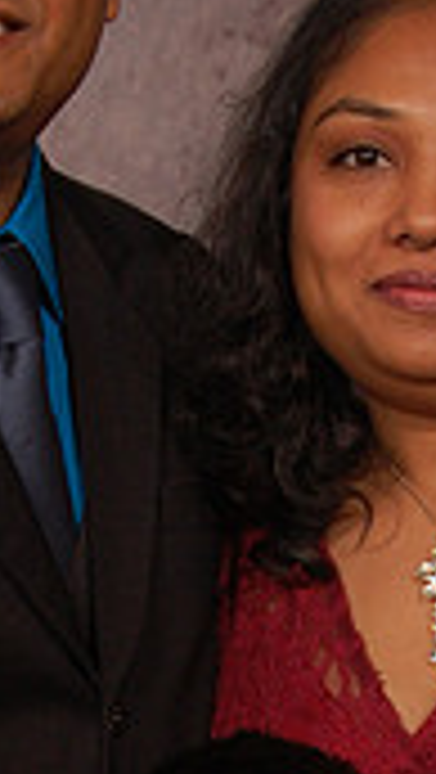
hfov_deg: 7.2
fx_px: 3467
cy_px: 819
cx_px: 252
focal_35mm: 169
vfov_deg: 12.5
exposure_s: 1/200
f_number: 5.6
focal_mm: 32
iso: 400
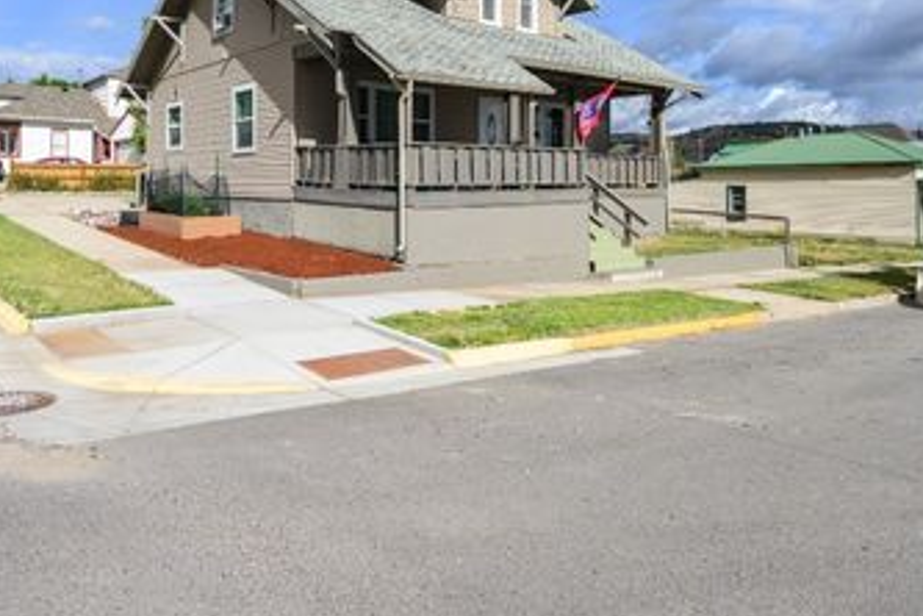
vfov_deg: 46.9
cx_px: 402
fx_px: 692
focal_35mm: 27
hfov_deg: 67.1
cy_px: 190
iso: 320
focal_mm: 18
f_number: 11
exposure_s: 1/400
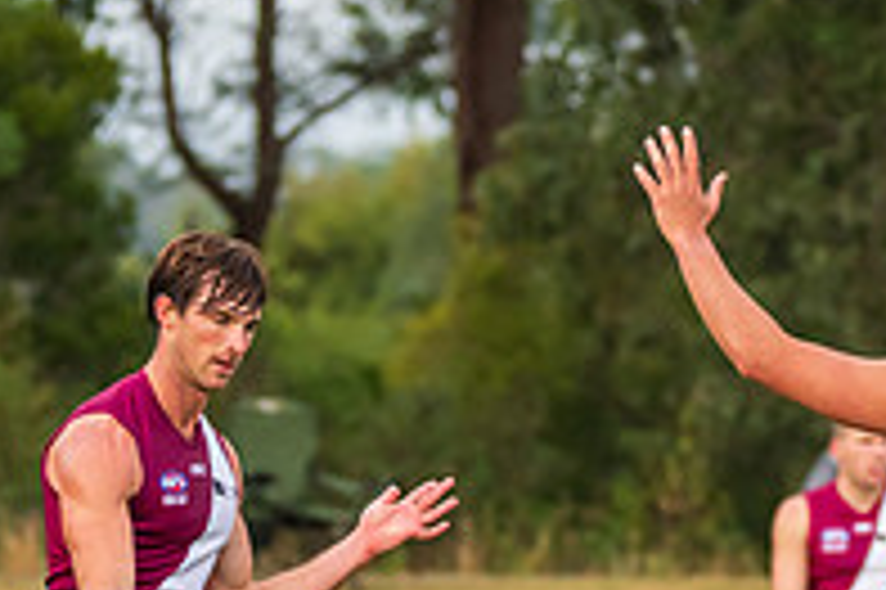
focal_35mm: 937
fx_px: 23041
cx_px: 309
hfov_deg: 2.2
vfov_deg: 1.5
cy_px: 720
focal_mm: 250
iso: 800
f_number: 5.6
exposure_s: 1/1250
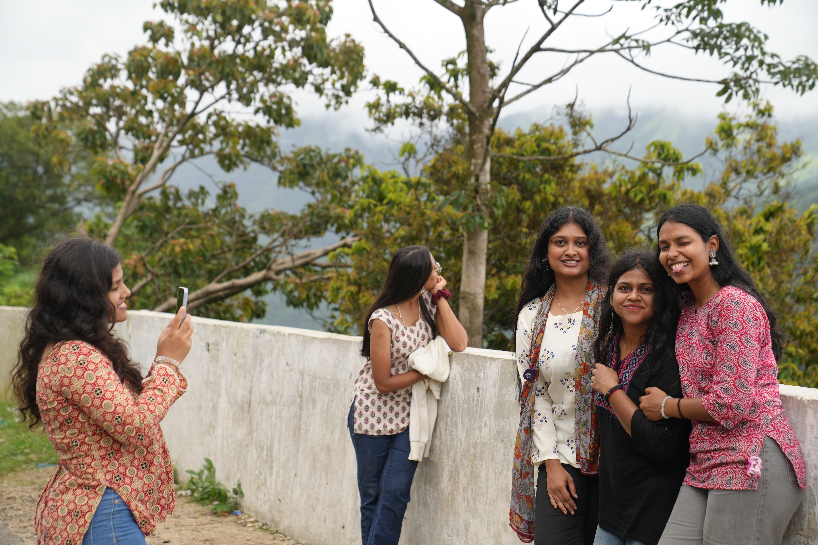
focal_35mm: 70
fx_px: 1590
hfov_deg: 28.8
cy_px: 272
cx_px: 409
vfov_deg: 19.5
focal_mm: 70
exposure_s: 1/200
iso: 100
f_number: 4
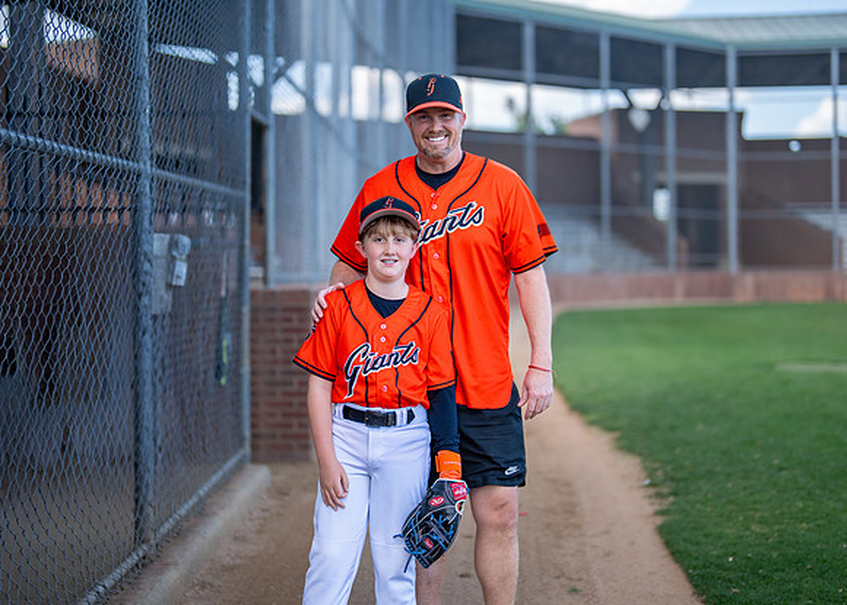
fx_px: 1349
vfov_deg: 25.3
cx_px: 436
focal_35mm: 56
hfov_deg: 34.9
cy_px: 289
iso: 125
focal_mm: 50
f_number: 1.2
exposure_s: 1/2000
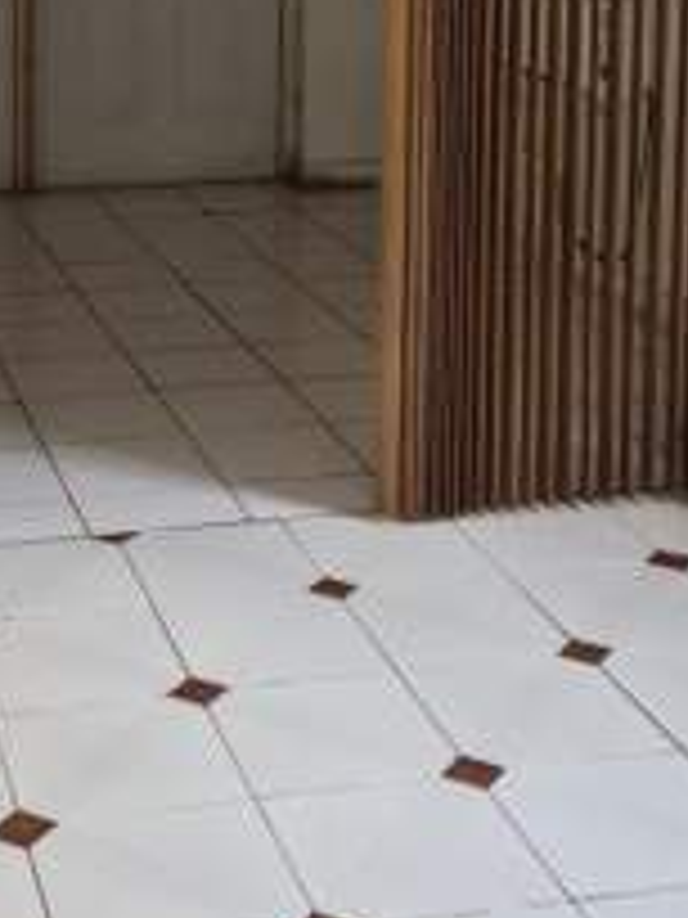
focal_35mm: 72
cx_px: 202
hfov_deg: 20.3
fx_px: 1908
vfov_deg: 25.5
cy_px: -27
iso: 125
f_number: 1.8
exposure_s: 1/120
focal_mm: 5.4
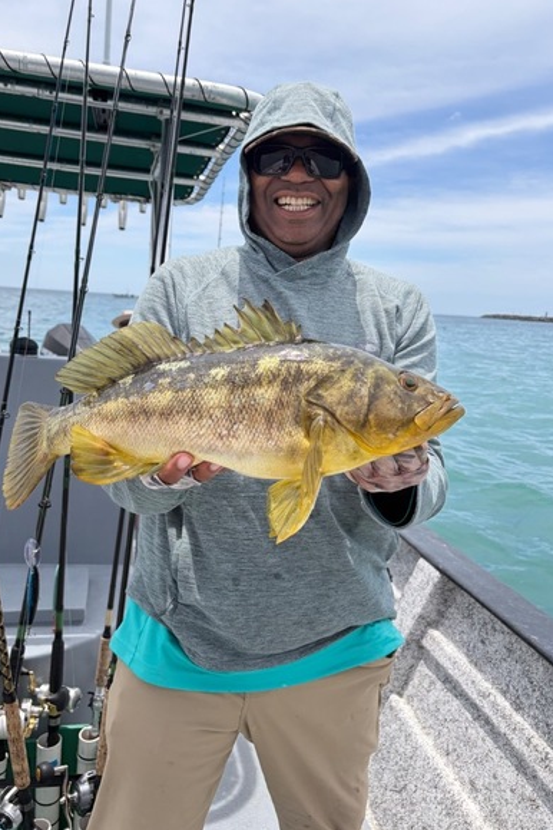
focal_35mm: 28
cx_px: 239
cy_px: 416
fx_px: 645
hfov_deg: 46.3
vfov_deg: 65.5
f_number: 1.6
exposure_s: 1/2538
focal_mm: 5.96
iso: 50
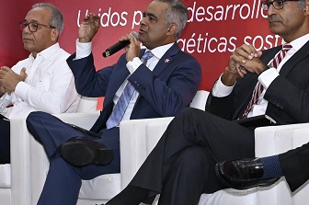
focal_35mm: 150
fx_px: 1286
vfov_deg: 9.1
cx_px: 106
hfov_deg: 13.7
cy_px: 0
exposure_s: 1/160
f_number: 5
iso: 3200
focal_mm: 42
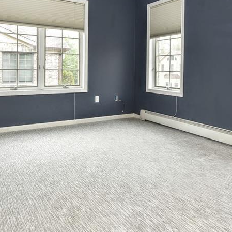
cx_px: 98
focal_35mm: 31
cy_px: 71
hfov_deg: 52.3
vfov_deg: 51.2
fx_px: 235
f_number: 4.5
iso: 800
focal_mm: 16
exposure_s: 1/80
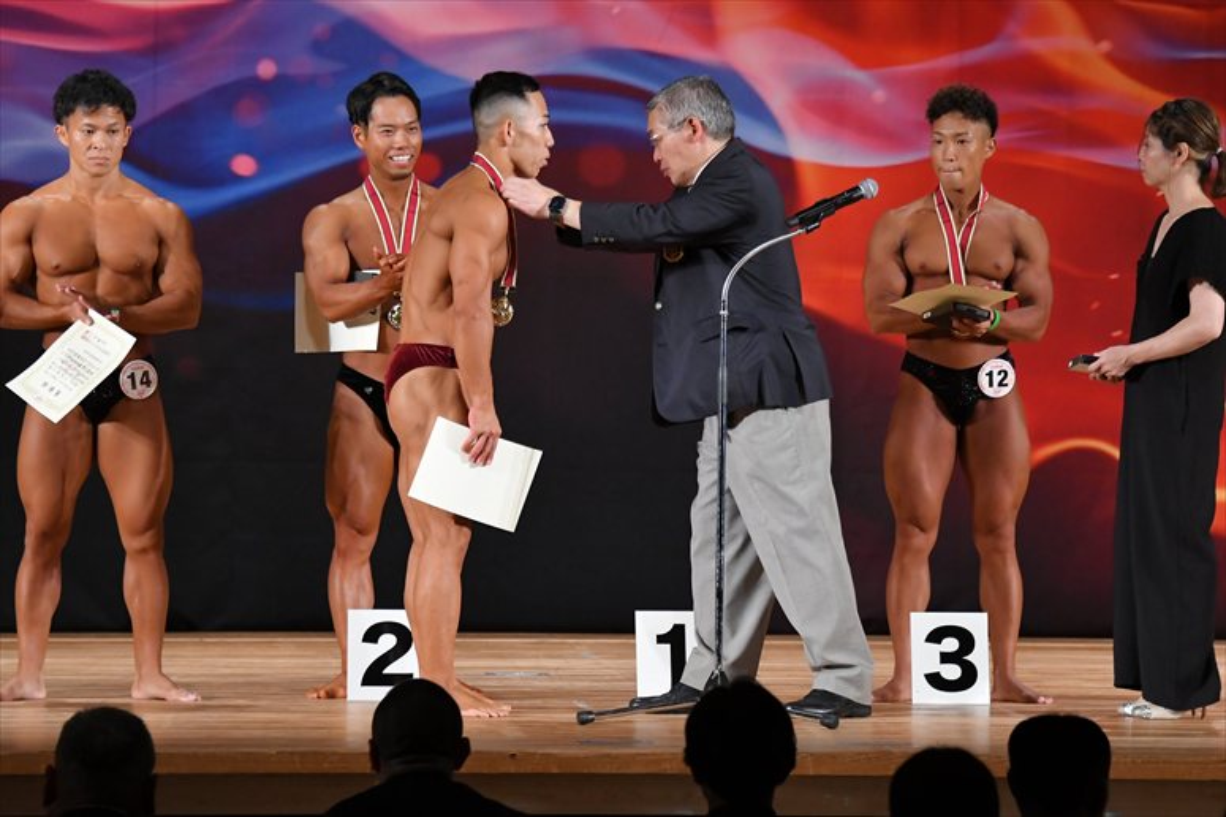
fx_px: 7659
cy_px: 408
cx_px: 613
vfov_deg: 6.1
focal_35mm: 225
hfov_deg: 9.2
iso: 3200
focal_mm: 150
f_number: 5.6
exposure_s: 1/400
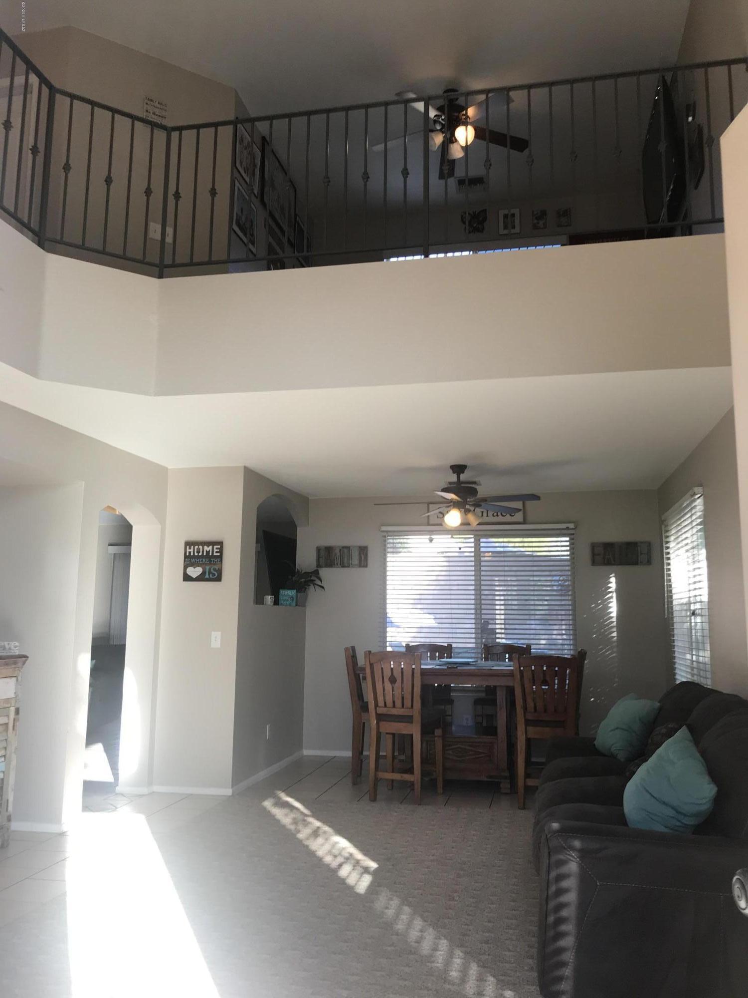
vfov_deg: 63.4
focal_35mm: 28
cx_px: 374
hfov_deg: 49.7
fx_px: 807
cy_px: 499
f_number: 1.8
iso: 25
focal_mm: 3.99
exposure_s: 1/120
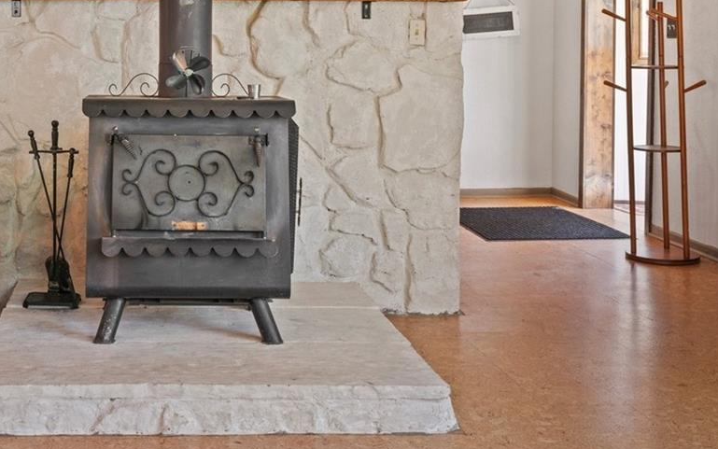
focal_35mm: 53
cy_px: 18
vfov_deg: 23.6
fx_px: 1037
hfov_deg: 37.2
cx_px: 178
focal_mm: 25
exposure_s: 1/3
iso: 400
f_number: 8
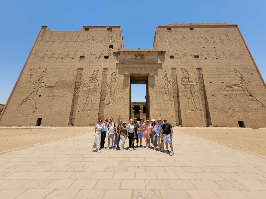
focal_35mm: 13
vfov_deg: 89.9
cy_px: 100
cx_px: 133
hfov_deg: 106.2
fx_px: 100
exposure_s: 1/1804
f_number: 2.2
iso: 40
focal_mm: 1.74
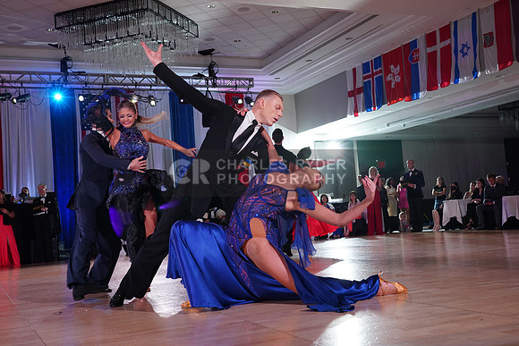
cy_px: 173
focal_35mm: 42
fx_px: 606
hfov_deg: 46.4
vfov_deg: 31.9
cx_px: 260
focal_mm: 42
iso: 1600
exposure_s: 1/160
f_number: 6.3
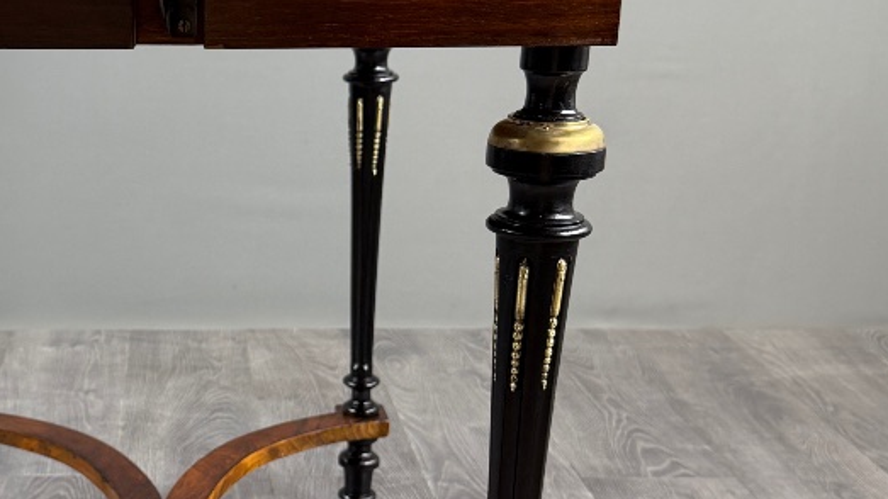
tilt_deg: -16.9
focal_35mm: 60
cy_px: 309
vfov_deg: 20.0
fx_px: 1413
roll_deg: -0.2
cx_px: 149
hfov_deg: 33.6
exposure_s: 1/100
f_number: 1.78
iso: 160
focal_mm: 6.76
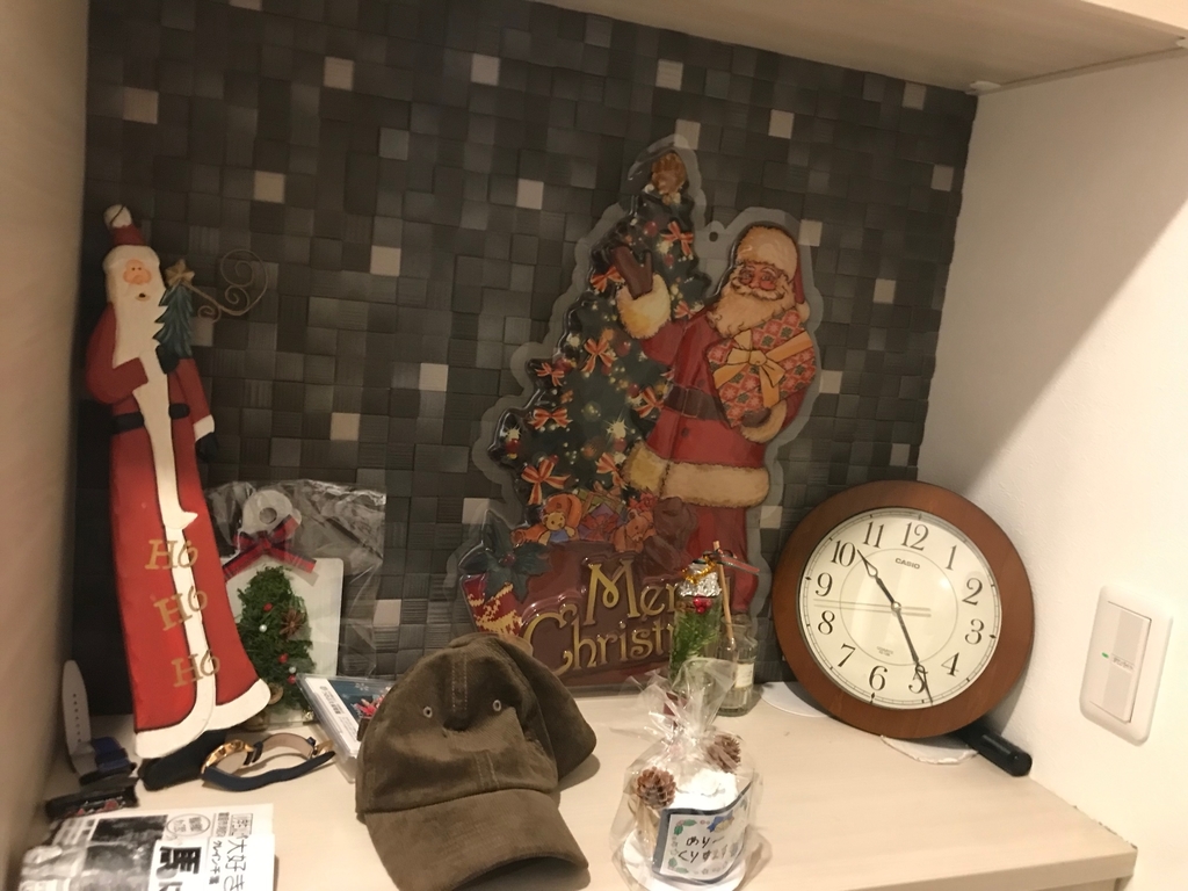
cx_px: 594
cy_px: 446
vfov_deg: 49.7
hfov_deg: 63.4
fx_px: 961
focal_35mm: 28
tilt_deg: -10.7
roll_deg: -7.4
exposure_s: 1/9
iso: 100
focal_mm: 3.99
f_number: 1.8
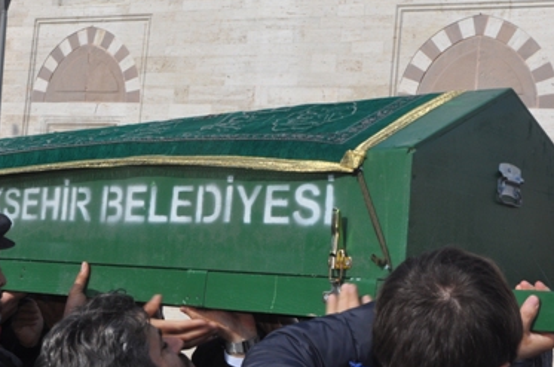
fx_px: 1226
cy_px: 133
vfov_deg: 17.0
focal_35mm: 80
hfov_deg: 25.3
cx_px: 168
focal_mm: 31
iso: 200
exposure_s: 1/200
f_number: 11
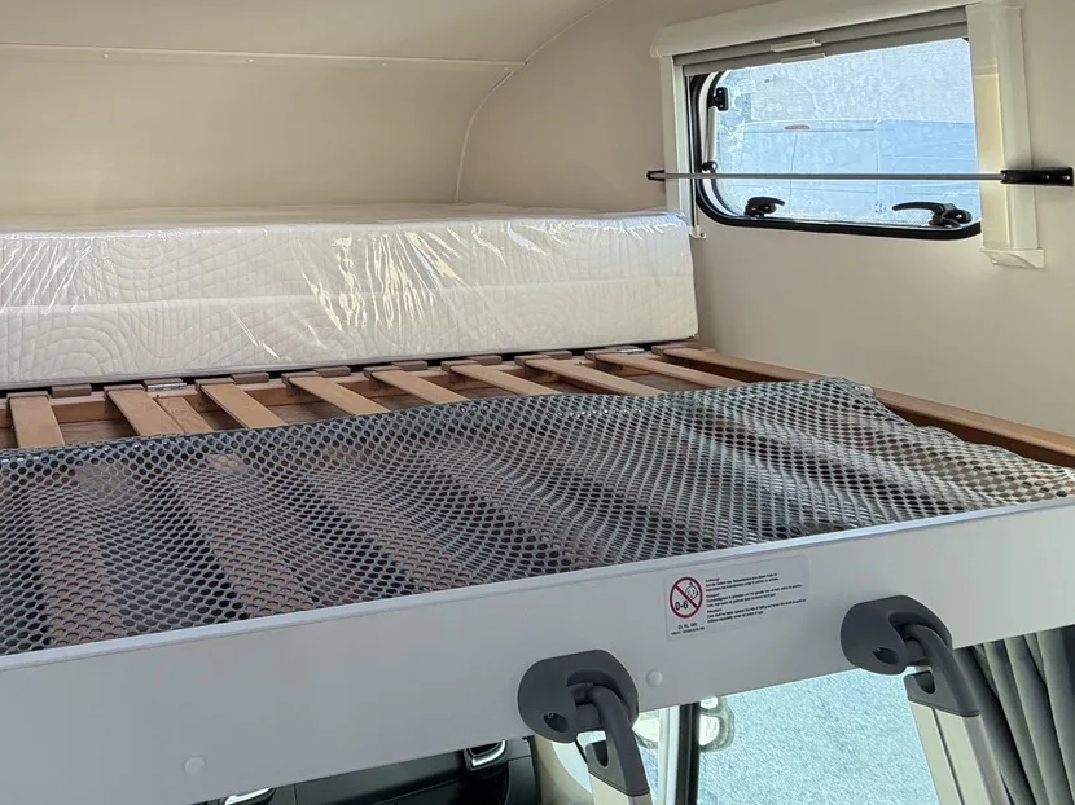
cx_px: 192
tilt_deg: +1.3
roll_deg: -0.1
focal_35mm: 27
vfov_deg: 47.2
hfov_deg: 59.4
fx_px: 838
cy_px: 113
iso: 100
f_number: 2.2
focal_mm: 2.22
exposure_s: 1/121
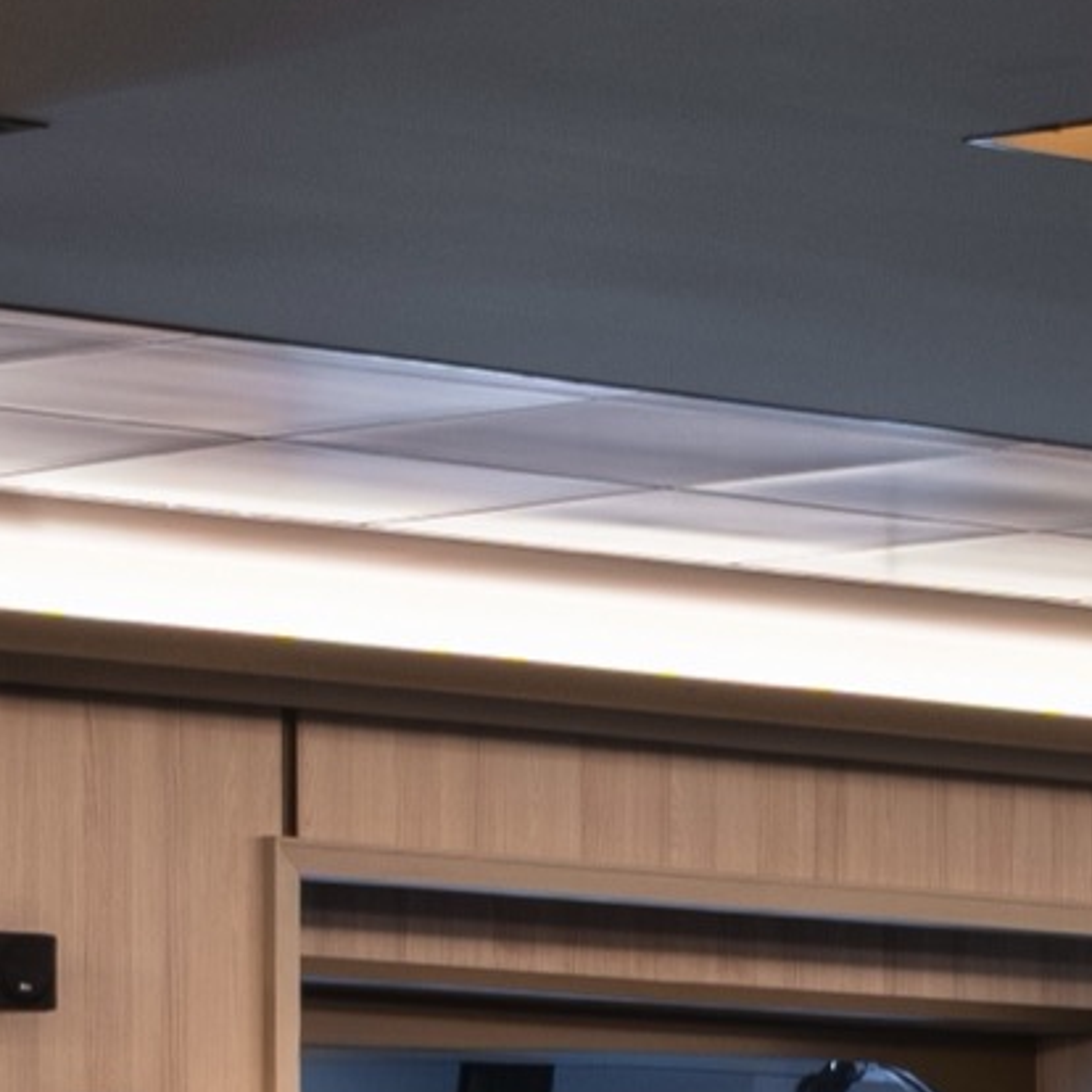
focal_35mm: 238
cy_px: 1577
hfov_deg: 6.9
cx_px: 2680
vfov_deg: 7.2
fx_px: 8494
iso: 200
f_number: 11
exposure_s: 1/1.67
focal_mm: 29
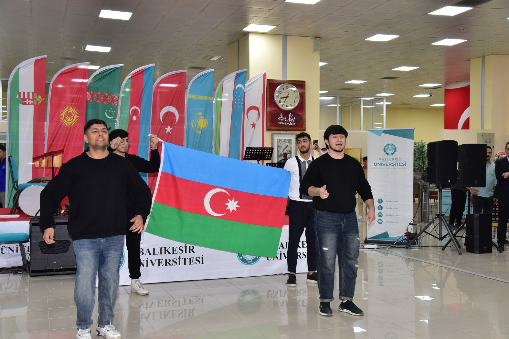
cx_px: 254
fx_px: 622
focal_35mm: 44
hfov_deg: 44.5
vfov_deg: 30.5
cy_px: 170
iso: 2500
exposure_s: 1/200
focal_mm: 44
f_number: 5.6
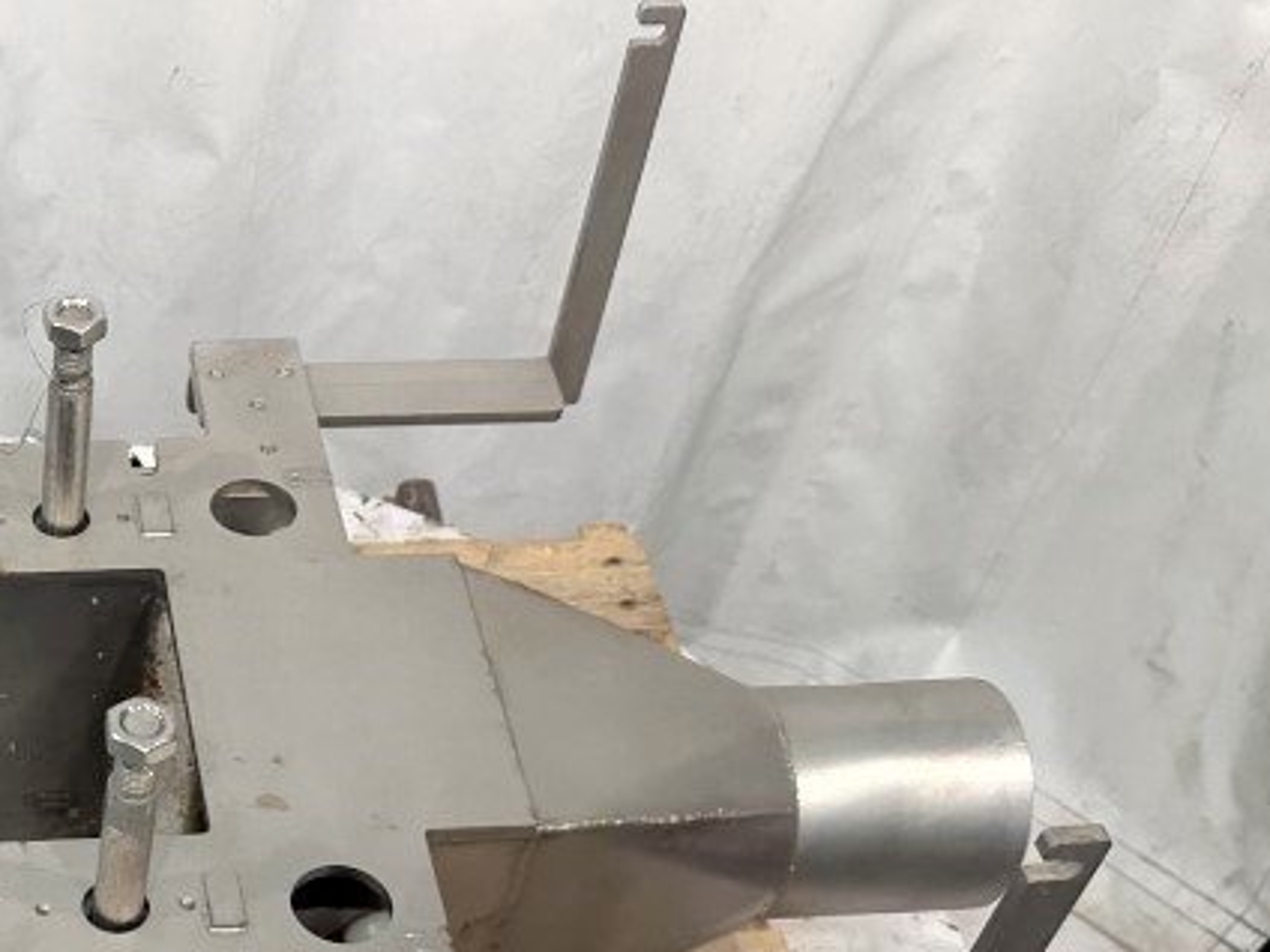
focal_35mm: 58
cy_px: 952
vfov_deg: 24.1
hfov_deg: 30.3
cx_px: -75
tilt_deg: -52.0
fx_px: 2128
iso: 125
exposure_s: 1/120
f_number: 1.78
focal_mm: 6.86
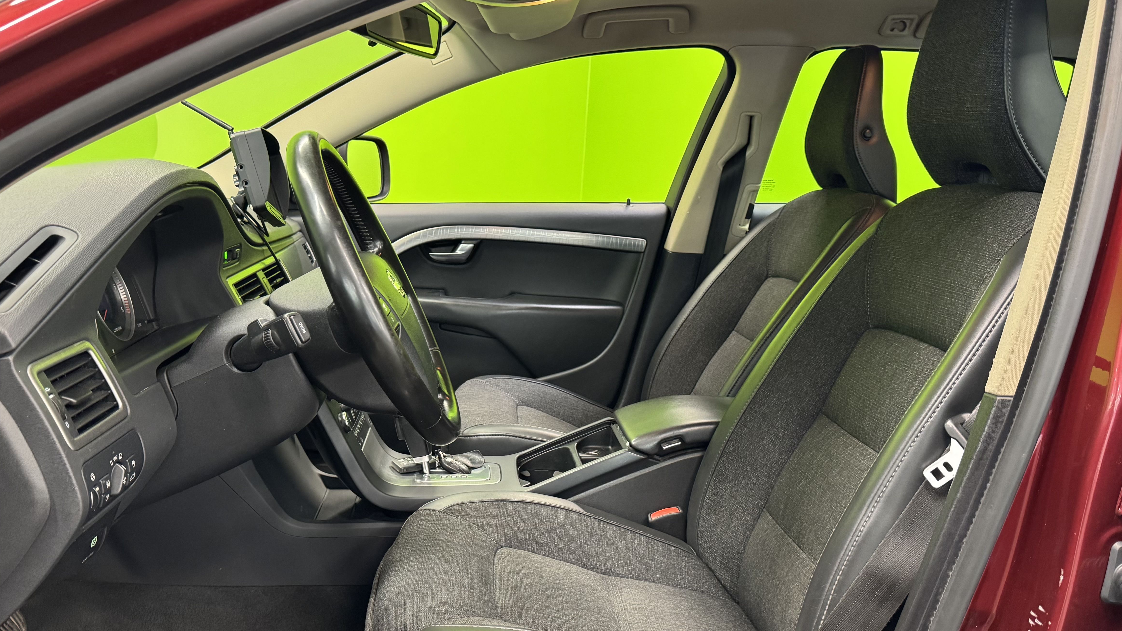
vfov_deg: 36.5
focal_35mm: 32
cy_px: 392
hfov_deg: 61.0
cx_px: 557
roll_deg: -3.6
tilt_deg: -12.9
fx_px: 952
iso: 500
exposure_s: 1/50
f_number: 1.78
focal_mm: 6.76
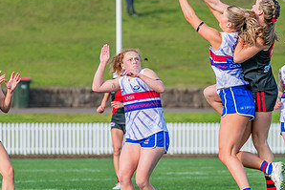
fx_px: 4253
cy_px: 101
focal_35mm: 537
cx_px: 227
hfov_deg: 3.8
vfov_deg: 2.6
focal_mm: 250
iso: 800
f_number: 7.1
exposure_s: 1/1250
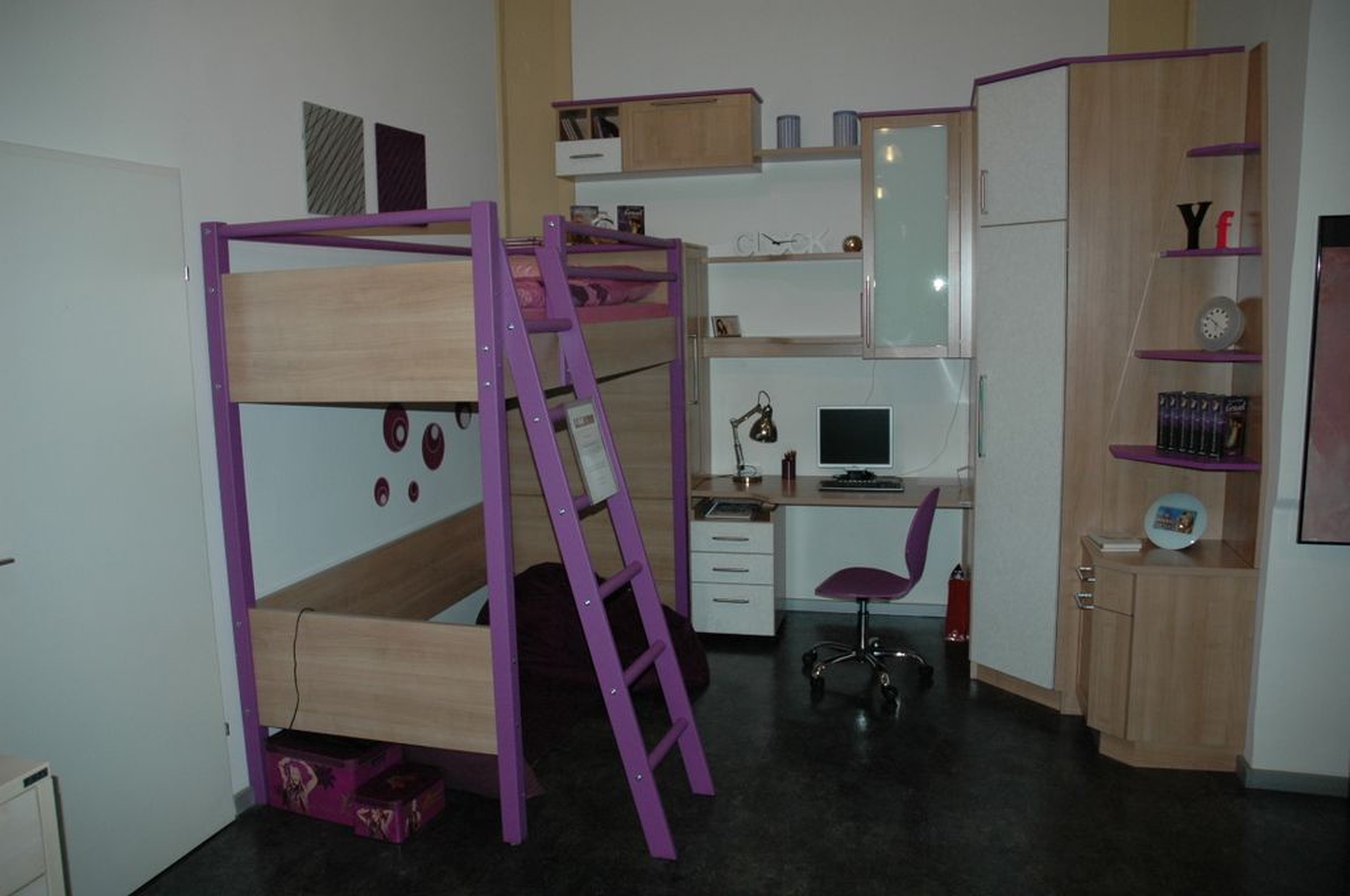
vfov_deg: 47.8
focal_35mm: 27
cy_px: 448
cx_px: 675
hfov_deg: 67.4
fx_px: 1011
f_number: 4
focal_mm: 18
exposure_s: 1/500
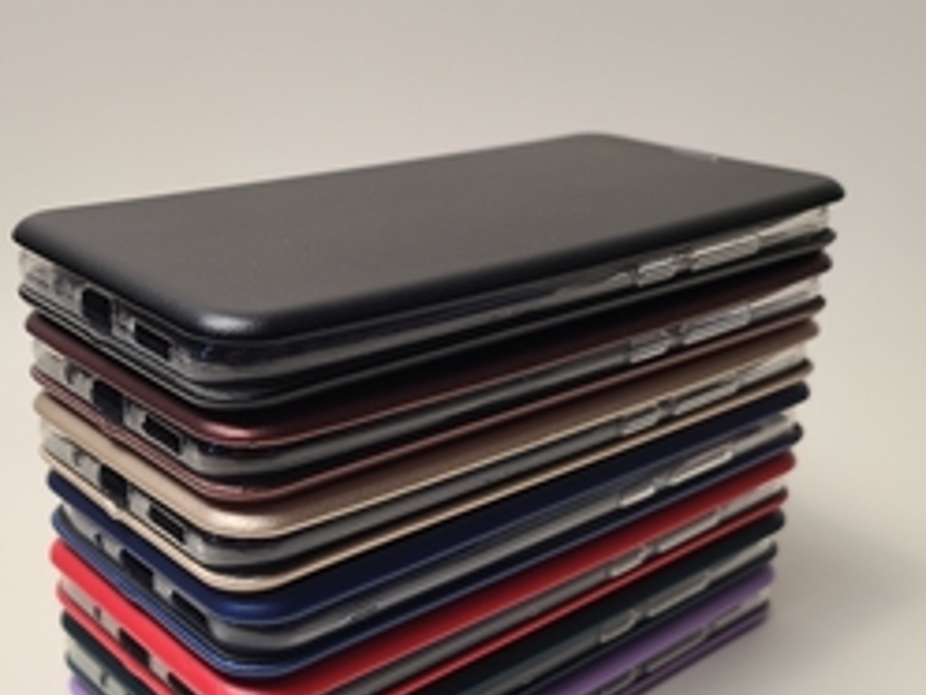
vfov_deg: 33.7
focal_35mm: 42
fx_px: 1124
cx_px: 403
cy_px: 519
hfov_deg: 44.7
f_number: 1.8
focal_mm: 5.4
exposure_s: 1/50
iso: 64
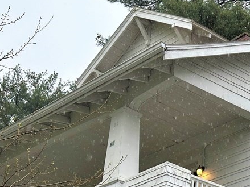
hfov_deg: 17.4
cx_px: 213
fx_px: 809
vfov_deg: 13.2
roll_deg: -1.2
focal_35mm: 112
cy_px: 149
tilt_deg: +24.5
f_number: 1.78
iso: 64
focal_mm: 6.86
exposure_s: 1/663
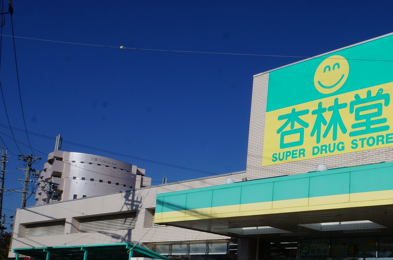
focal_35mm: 49
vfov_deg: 26.4
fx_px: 534
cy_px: 241
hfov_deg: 38.4
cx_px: 330
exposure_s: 1/160
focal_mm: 16
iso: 100
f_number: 16
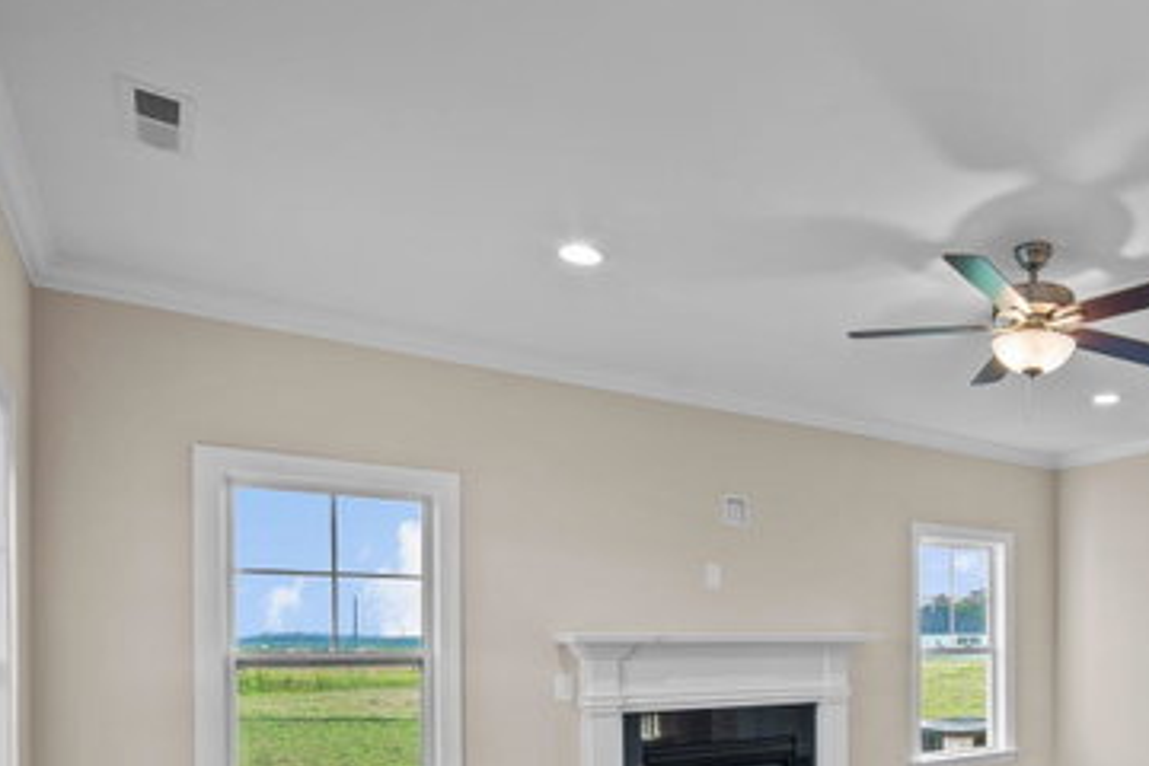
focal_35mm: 28
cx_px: 914
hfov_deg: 60.4
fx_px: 894
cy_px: 670
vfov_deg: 43.0
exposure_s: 1/2
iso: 100
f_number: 8
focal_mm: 14
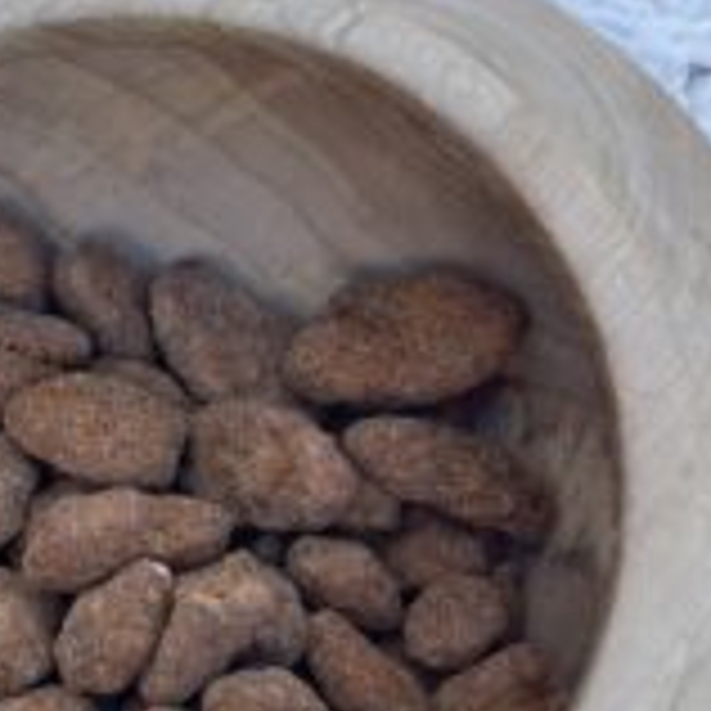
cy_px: 567
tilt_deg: -79.1
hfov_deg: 29.4
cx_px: 248
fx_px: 1348
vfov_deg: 28.9
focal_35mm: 58
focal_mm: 5.1
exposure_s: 1/692
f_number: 1.6
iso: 50
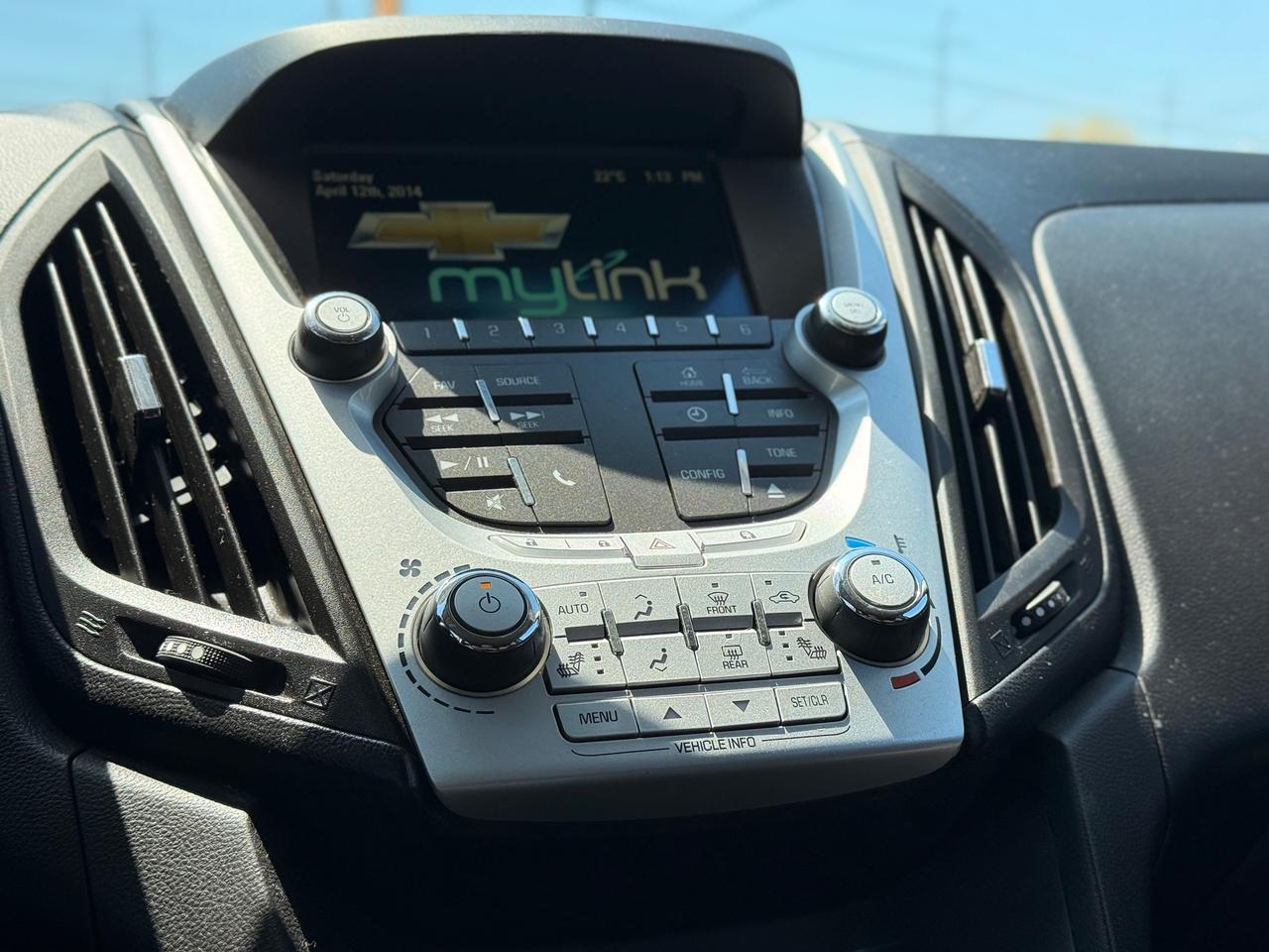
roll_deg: -0.1
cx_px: 634
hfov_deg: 39.7
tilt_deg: -4.9
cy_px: 476
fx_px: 1760
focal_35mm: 48
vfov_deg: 30.3
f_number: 1.78
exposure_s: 1/1133
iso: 64
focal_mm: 6.76
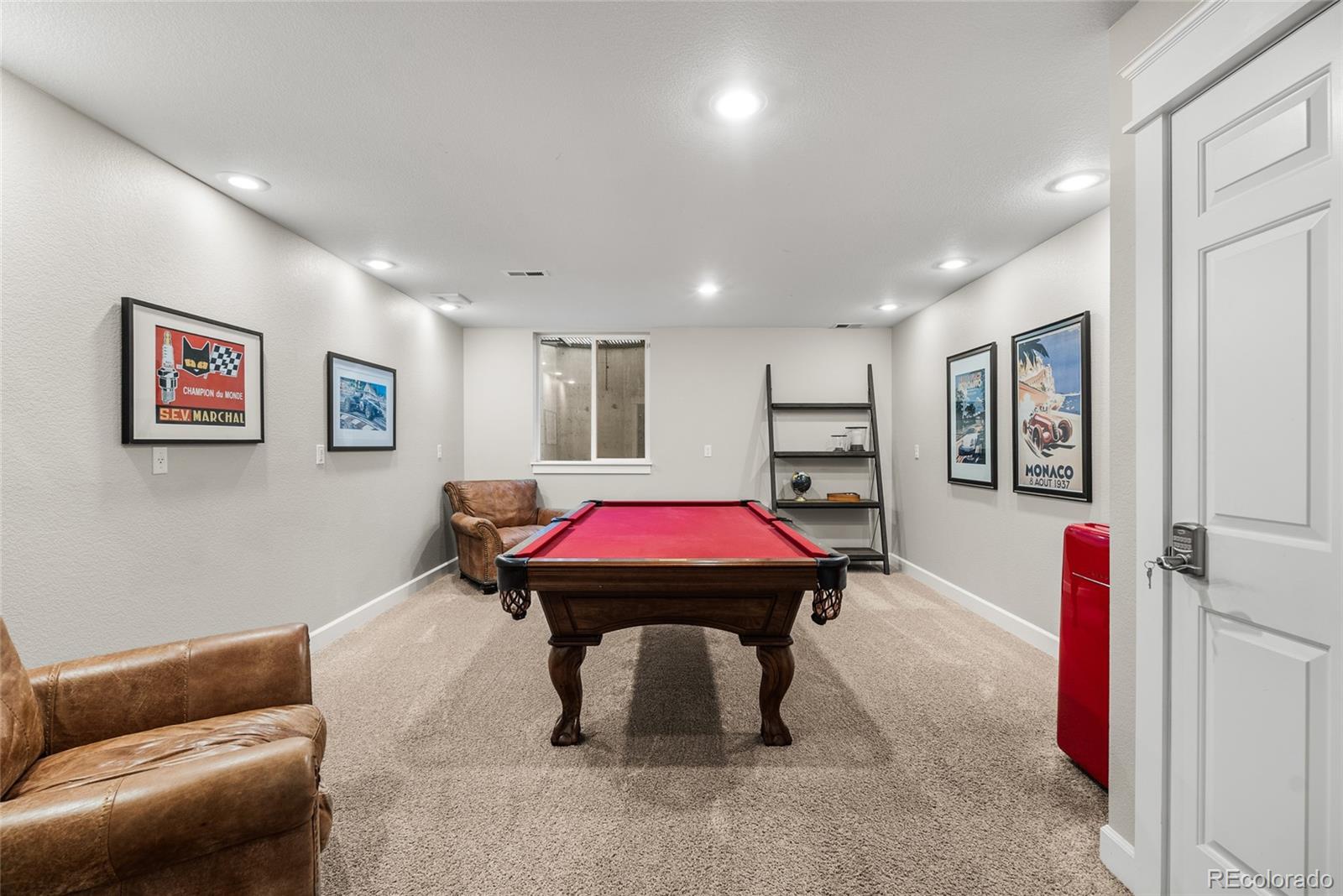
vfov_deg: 73.8
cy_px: 448
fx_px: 597
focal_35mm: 16
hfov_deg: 96.7
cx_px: 672
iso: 200
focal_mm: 16
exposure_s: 1/1.67
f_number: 8
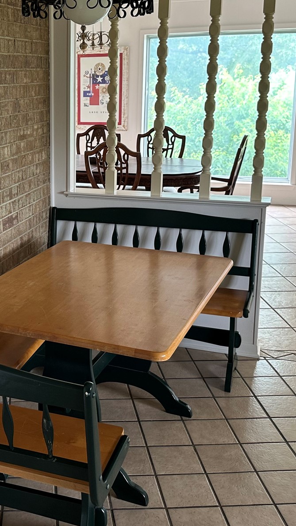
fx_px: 628
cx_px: 35
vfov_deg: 45.3
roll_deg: +0.5
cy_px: 217
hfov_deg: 25.8
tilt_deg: -13.3
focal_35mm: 45
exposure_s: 1/60
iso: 125
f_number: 1.78
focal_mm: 6.86
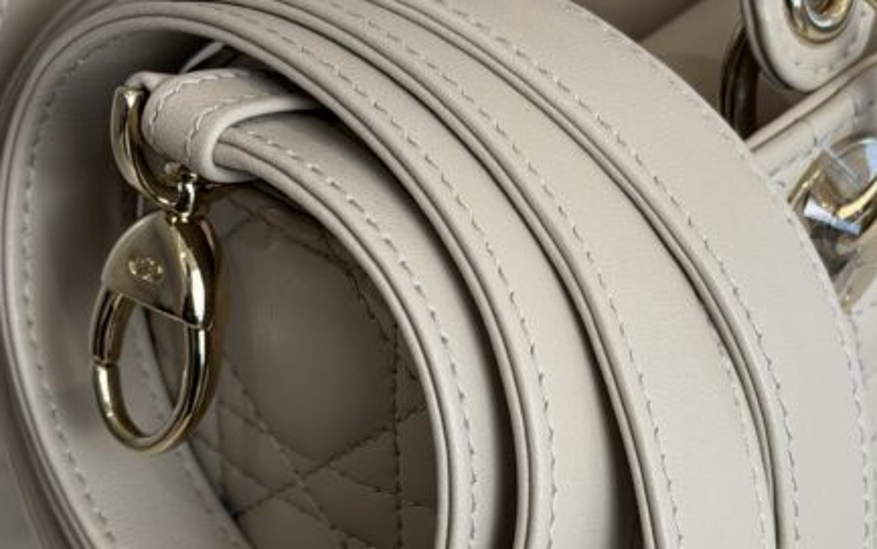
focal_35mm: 94
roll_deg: +1.1
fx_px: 2248
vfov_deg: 13.9
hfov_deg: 22.1
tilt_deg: -35.0
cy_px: 387
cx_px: 466
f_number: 1.78
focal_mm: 6.76
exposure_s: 1/60
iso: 50
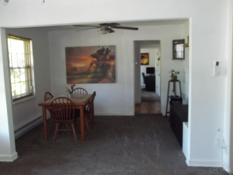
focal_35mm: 33
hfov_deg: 55.4
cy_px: 88
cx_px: 116
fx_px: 222
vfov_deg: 42.9
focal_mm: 5.9
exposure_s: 1/30
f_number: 3.3
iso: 320
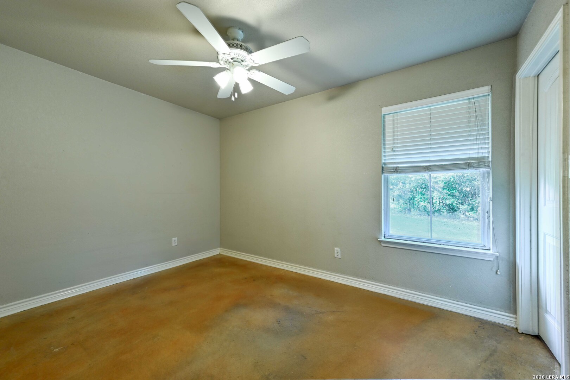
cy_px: 190
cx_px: 285
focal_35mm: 14
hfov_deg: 104.3
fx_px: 222
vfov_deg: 81.2
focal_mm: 14
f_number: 8
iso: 400
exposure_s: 1/13
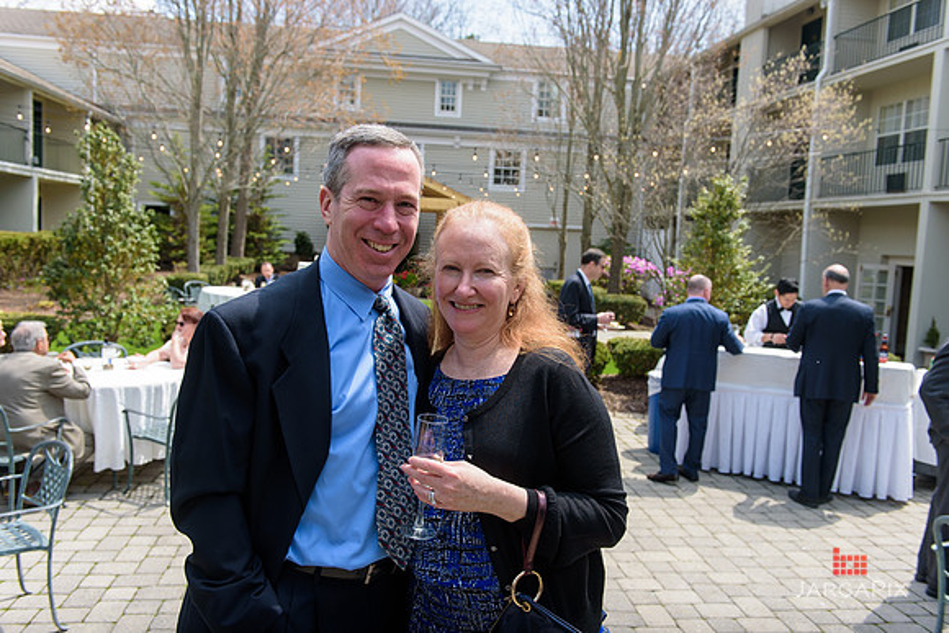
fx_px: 817
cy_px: 316
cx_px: 474
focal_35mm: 31
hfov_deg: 60.3
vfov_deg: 42.3
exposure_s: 1/640
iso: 200
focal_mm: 31
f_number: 4
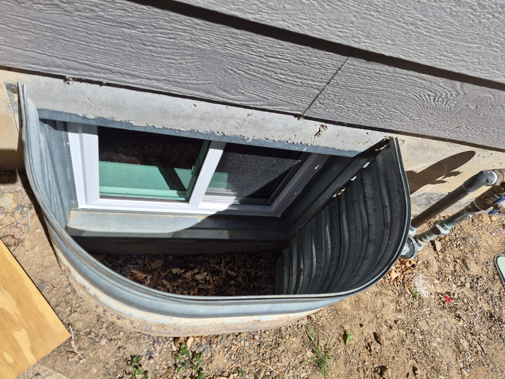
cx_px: 252
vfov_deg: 58.9
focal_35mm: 23
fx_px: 336
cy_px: 190
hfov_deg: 73.9
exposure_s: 1/7584
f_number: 1.8
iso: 80
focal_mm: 5.4
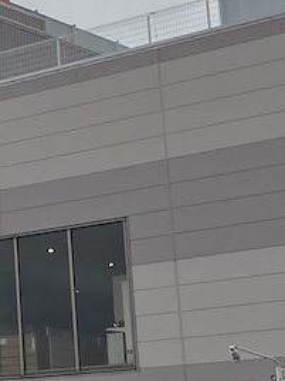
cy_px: 28
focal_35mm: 139
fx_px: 1530
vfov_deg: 14.1
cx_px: -357
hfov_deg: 9.6
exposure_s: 1/4878
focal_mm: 3.99
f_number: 1.8
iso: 32
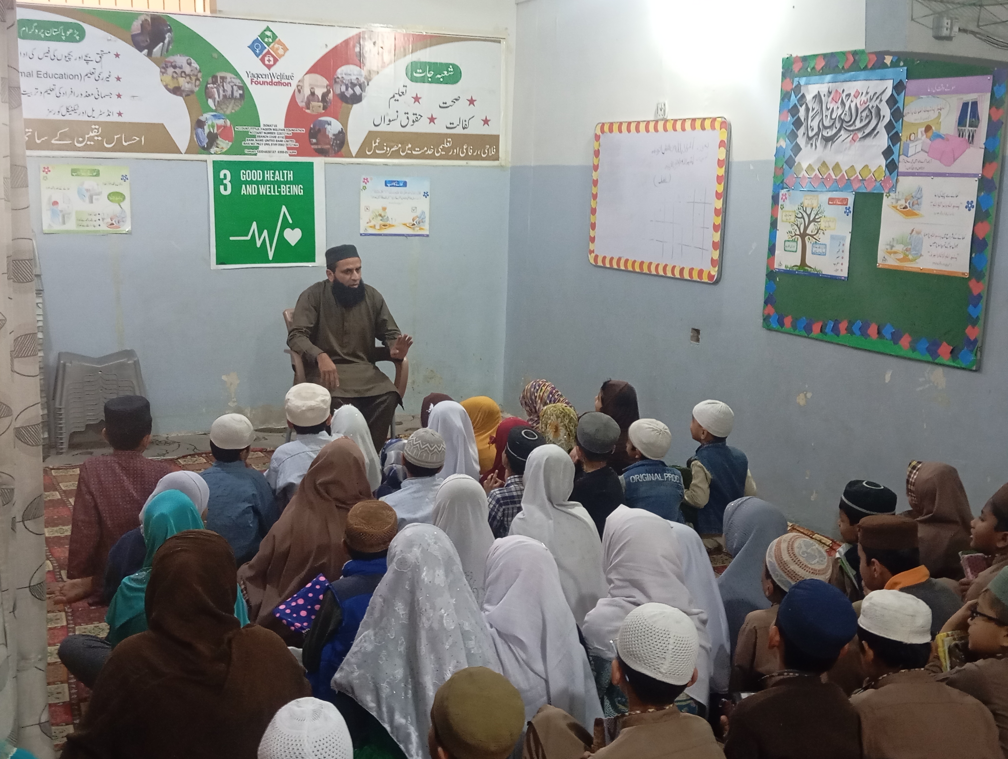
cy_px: 380
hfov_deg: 47.8
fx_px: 1137
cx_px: 504
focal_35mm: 39
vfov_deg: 36.9
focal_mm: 4.22
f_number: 1.8
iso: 2105
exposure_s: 1/25
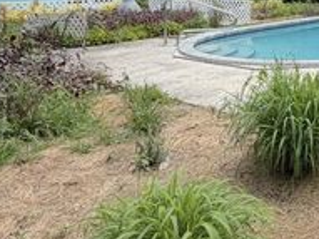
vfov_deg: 28.3
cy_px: -17
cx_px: 374
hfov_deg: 33.6
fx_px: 433
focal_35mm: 47
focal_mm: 2.22
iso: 32
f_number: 2.2
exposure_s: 1/955
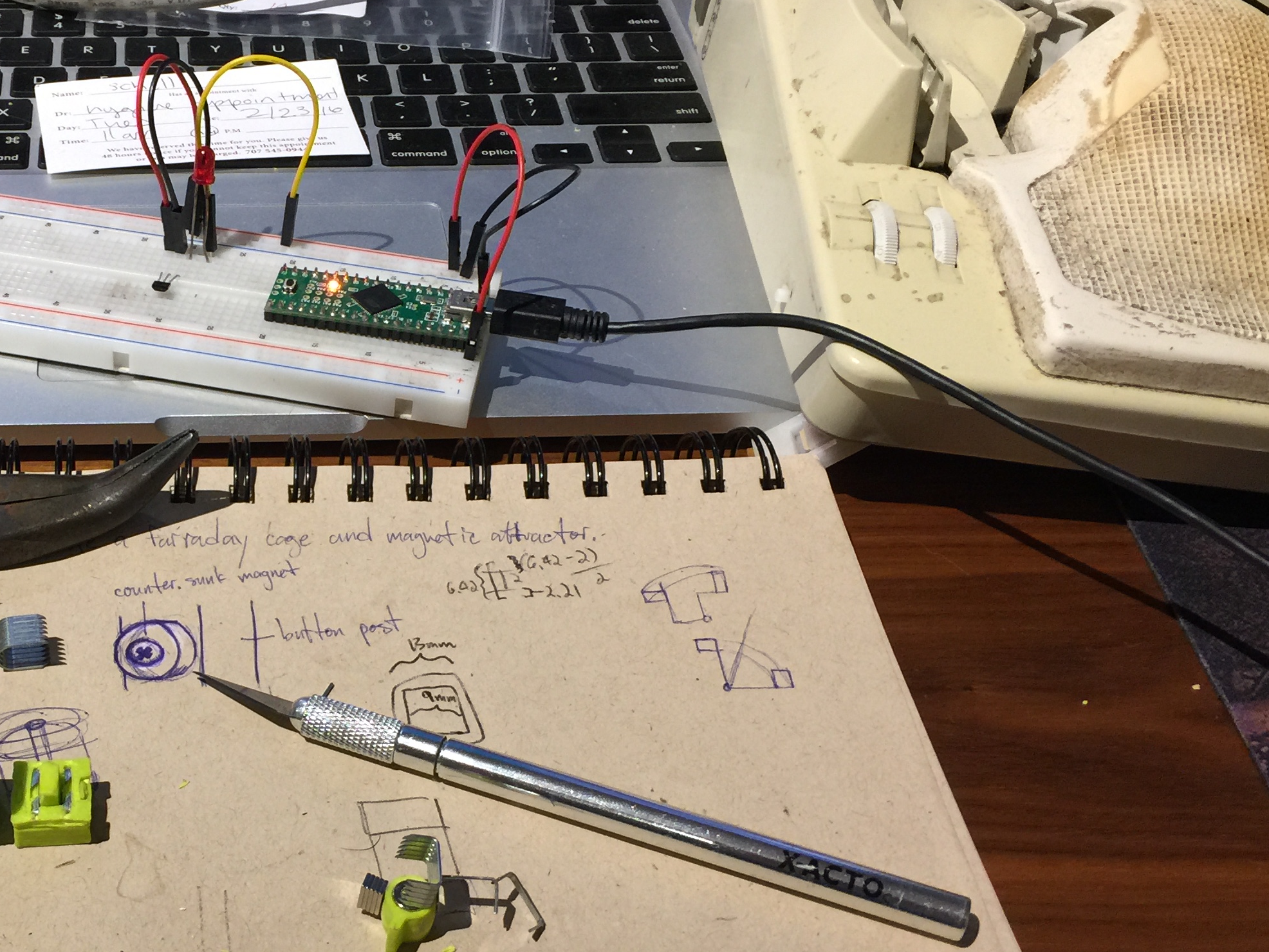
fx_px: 1760
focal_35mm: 48
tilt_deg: -44.3
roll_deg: -0.6
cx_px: 239
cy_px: 575
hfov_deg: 38.1
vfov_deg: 30.2
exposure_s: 1/15
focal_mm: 4.15
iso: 50
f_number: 2.2
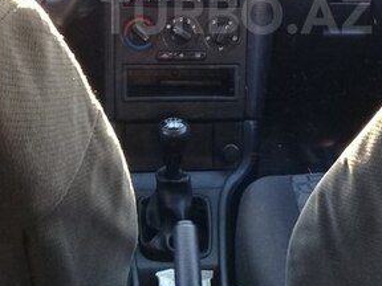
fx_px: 784
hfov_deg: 27.3
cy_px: 14
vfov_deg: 20.2
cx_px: 236
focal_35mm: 71
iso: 50
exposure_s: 1/33
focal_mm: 3.3
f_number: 2.2
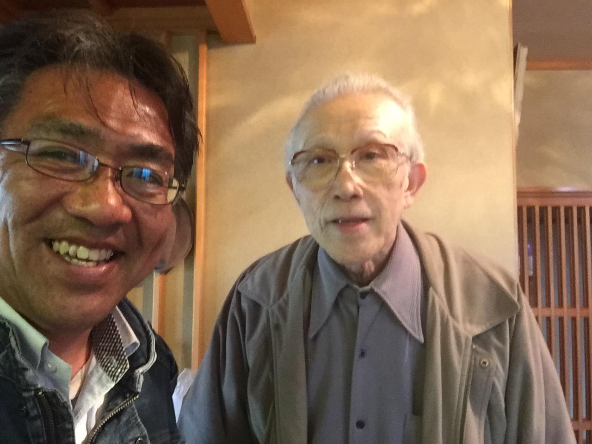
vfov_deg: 45.4
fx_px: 530
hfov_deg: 58.4
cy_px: 222
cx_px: 296
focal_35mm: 31
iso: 250
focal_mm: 2.6
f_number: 2.2
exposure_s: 1/24
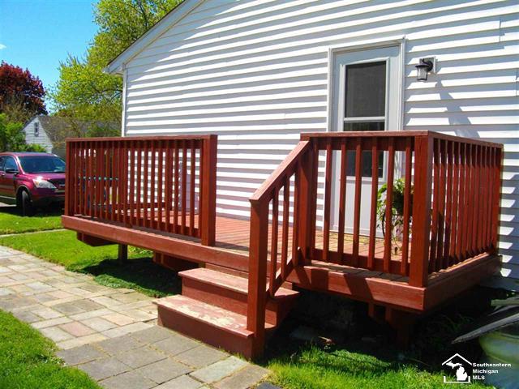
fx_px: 480
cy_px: 194
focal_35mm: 32
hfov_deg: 56.8
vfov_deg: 44.2
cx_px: 260
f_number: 5.5
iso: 100
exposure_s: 1/250
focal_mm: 5.7
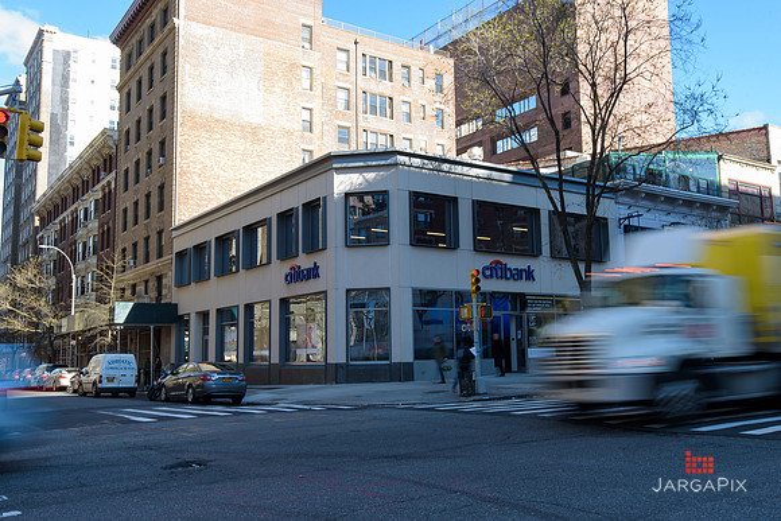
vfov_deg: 41.1
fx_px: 694
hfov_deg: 58.7
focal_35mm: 32
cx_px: 390
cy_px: 260
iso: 50
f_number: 16
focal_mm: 32
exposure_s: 1/6
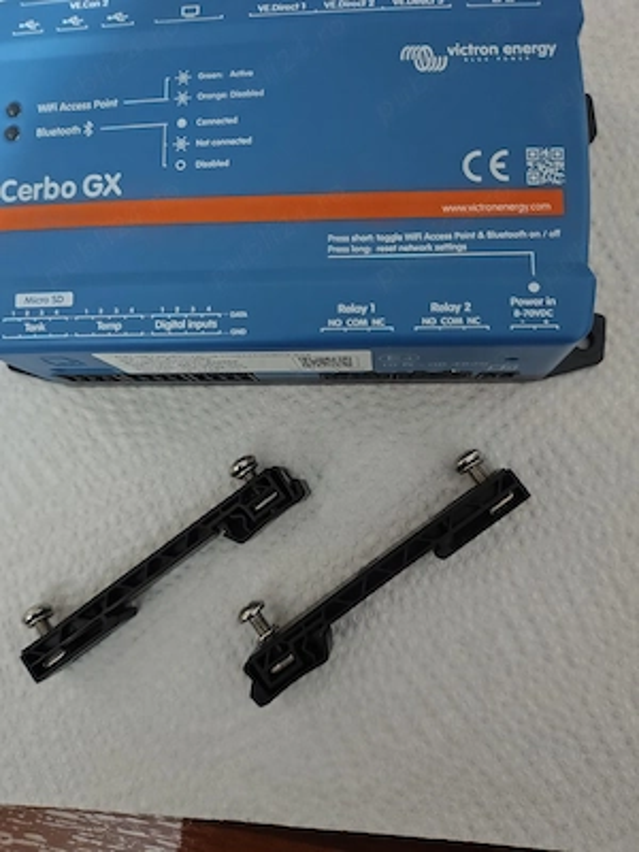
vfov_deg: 69.4
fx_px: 615
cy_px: 426
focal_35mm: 25
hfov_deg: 54.9
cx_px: 320
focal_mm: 4.71
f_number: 1.7
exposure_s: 1/24
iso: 2101
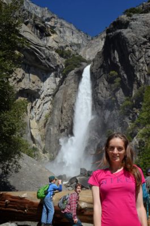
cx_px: 75
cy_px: 113
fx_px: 245
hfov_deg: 34.1
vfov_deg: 49.6
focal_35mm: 39
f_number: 14
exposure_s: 1/640
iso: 400
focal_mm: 26
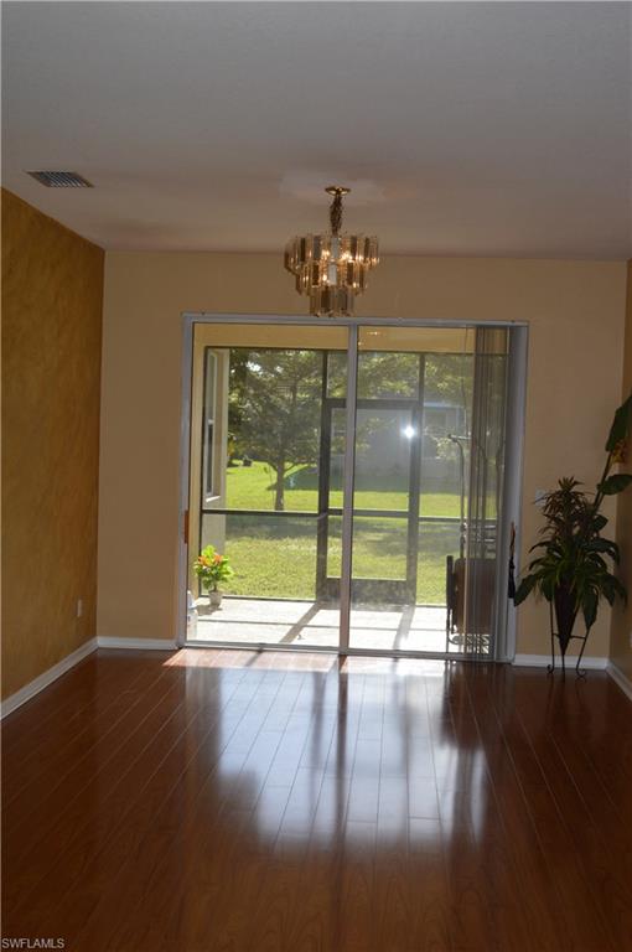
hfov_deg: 34.1
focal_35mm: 39
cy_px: 476
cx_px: 316
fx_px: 1030
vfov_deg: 49.6
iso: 100
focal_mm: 26
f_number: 4.5
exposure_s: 1/200
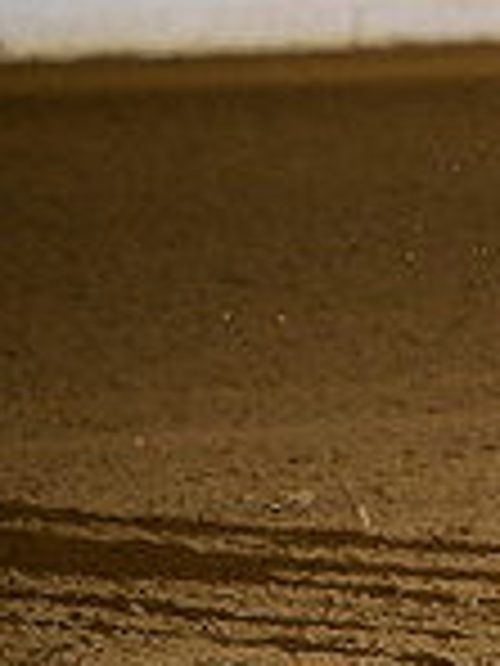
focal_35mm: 753
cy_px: 142
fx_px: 14502
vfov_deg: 2.6
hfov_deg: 2.0
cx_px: 1230
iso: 2500
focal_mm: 200
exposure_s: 1/200
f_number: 4
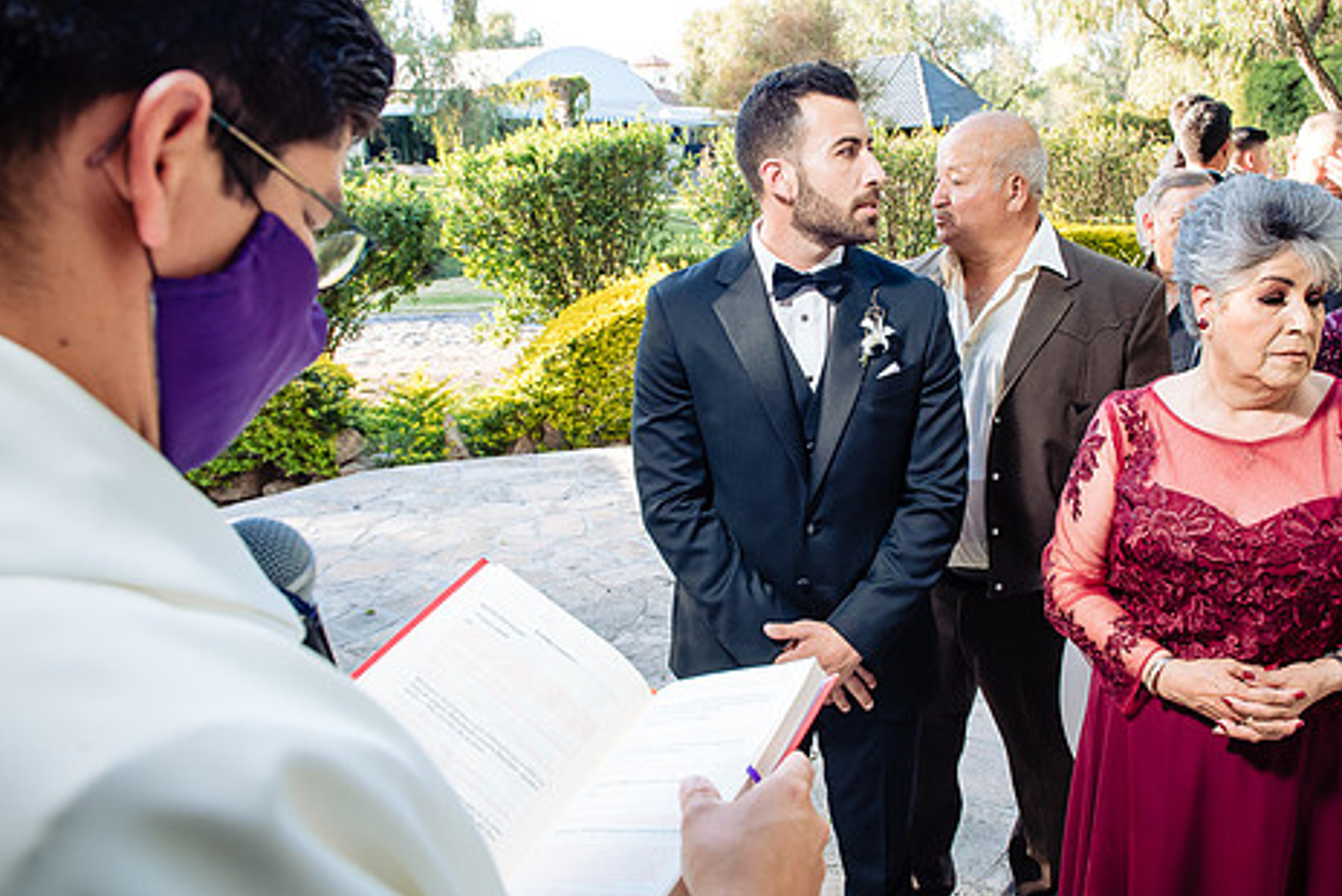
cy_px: 395
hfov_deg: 61.6
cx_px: 772
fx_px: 1119
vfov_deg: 43.6
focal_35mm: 30
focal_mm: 24
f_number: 6.3
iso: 1000
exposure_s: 1/200
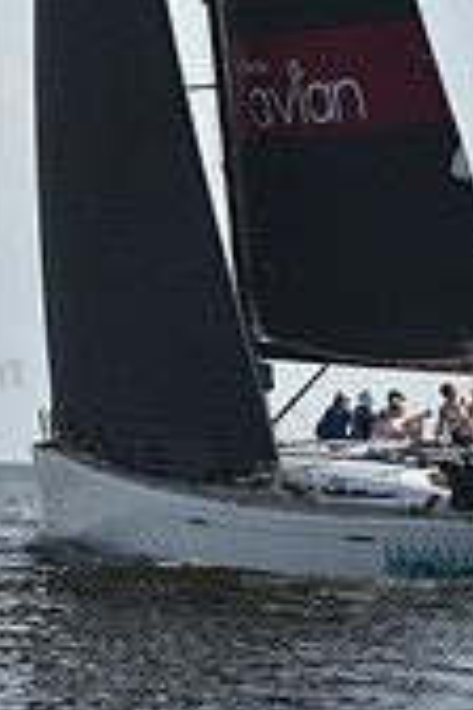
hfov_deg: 4.3
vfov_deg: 6.4
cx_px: 243
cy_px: -275
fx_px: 6267
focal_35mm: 318
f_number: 8
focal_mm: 92
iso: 250
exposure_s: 1/1250
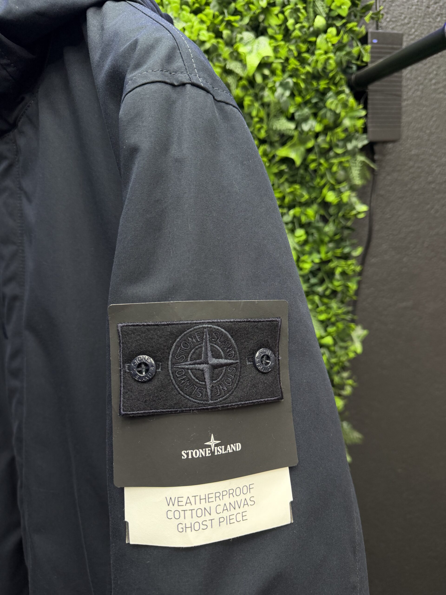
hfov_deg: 56.8
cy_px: 298
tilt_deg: -12.1
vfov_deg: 71.6
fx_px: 412
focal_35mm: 24
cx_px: 223
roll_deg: -1.6
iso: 160
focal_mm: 6.76
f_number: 1.78
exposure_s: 1/84
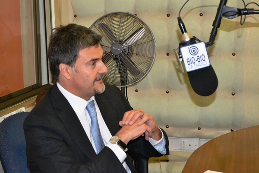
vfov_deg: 20.6
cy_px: 86
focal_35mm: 66
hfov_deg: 30.5
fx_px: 475
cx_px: 130
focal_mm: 44
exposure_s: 1/60
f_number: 5.3
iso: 3200
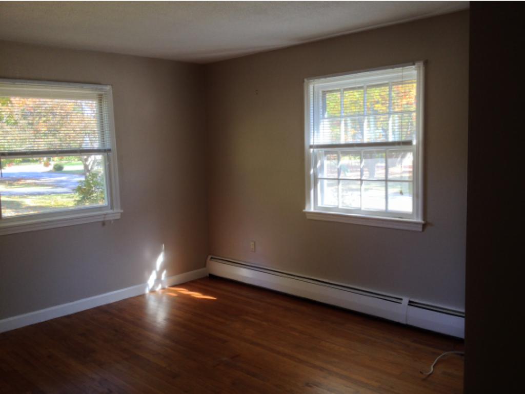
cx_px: 262
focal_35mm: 35
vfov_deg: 40.7
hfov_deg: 52.6
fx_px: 531
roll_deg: +2.2
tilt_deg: -9.0
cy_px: 197
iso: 50
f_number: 2.4
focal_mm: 4.28
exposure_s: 1/40
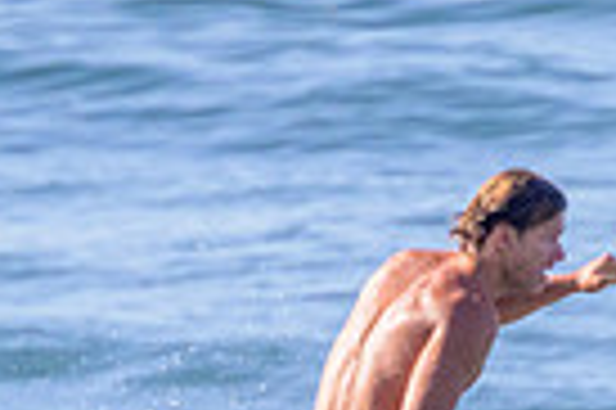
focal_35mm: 3398
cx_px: 454
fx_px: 58074
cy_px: 552
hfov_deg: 0.6
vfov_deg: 0.4
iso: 1600
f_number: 11
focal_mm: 800
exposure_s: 1/2000
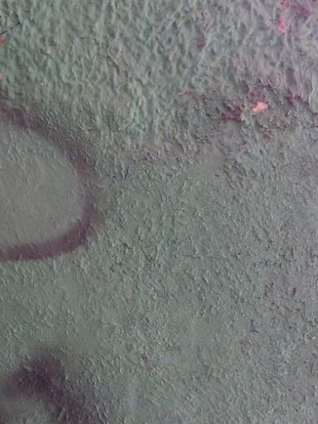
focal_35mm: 66
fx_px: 808
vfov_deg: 29.4
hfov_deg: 21.4
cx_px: -13
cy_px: 195
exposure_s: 1/40
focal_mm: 5
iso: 320
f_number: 3.9
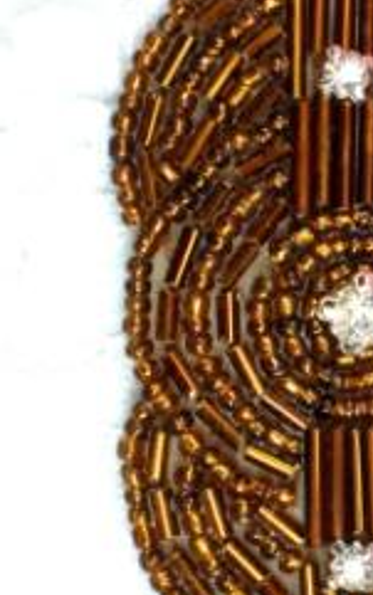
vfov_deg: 11.7
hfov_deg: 7.3
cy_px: 314
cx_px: 353
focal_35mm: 179
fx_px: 2906
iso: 80
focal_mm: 16.3
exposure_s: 1/180
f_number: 4.9
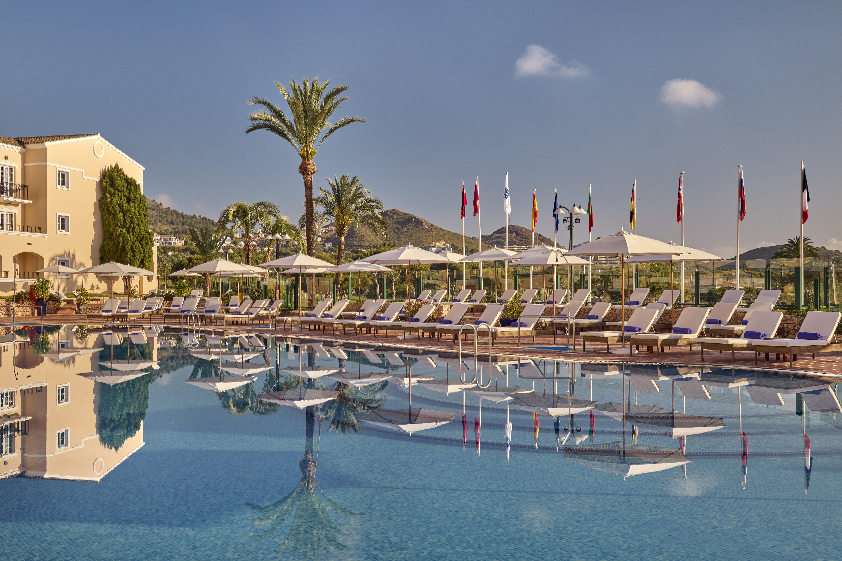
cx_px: 421
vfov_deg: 36.9
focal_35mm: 36
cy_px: 280
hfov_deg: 53.1
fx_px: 842
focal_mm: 36
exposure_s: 1/20
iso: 100
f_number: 8
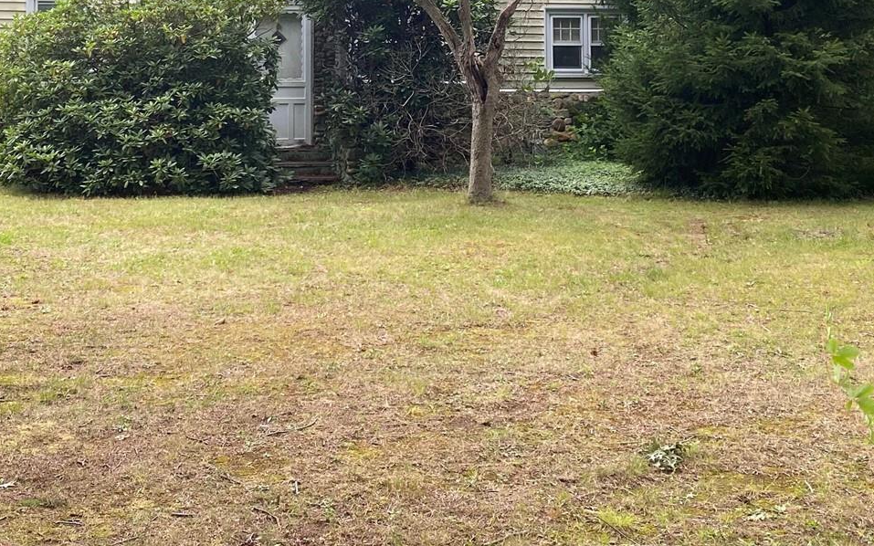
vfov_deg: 21.3
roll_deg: -0.6
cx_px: 376
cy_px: 21
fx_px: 1405
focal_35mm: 59
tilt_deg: +4.8
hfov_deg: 34.5
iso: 32
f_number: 1.8
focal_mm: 4.25
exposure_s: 1/122
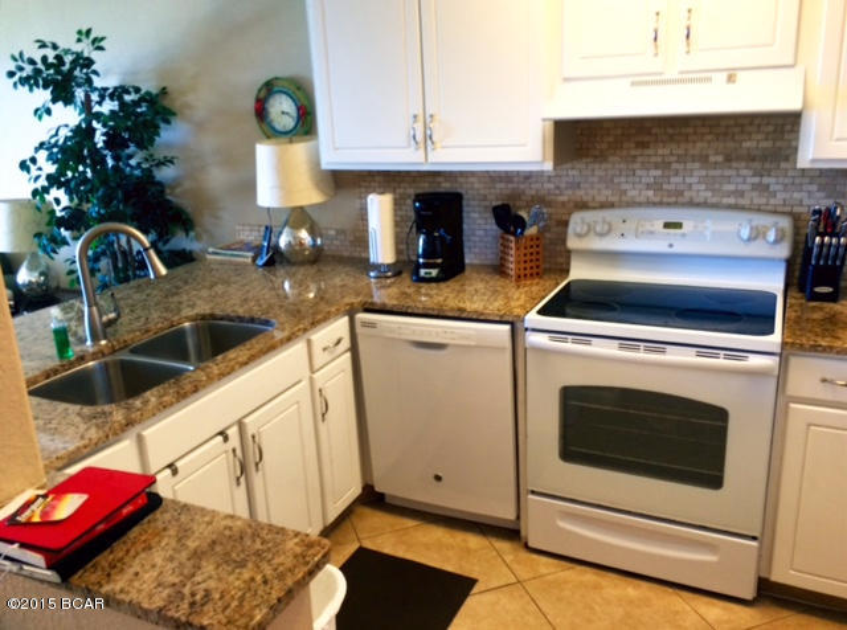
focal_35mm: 29
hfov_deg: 61.8
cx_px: 424
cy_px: 315
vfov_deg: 48.0
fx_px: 707
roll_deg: +2.8
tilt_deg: -17.7
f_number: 2.2
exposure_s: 1/30
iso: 80
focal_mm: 4.15
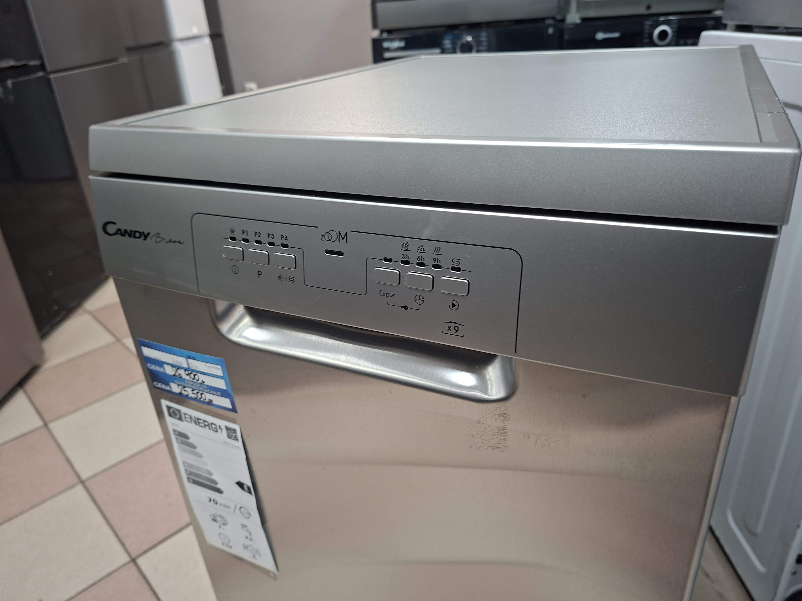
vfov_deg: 58.9
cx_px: 401
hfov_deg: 73.9
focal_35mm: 23
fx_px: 533
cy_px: 300
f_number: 1.8
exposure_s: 1/30
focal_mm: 5.54
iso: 250
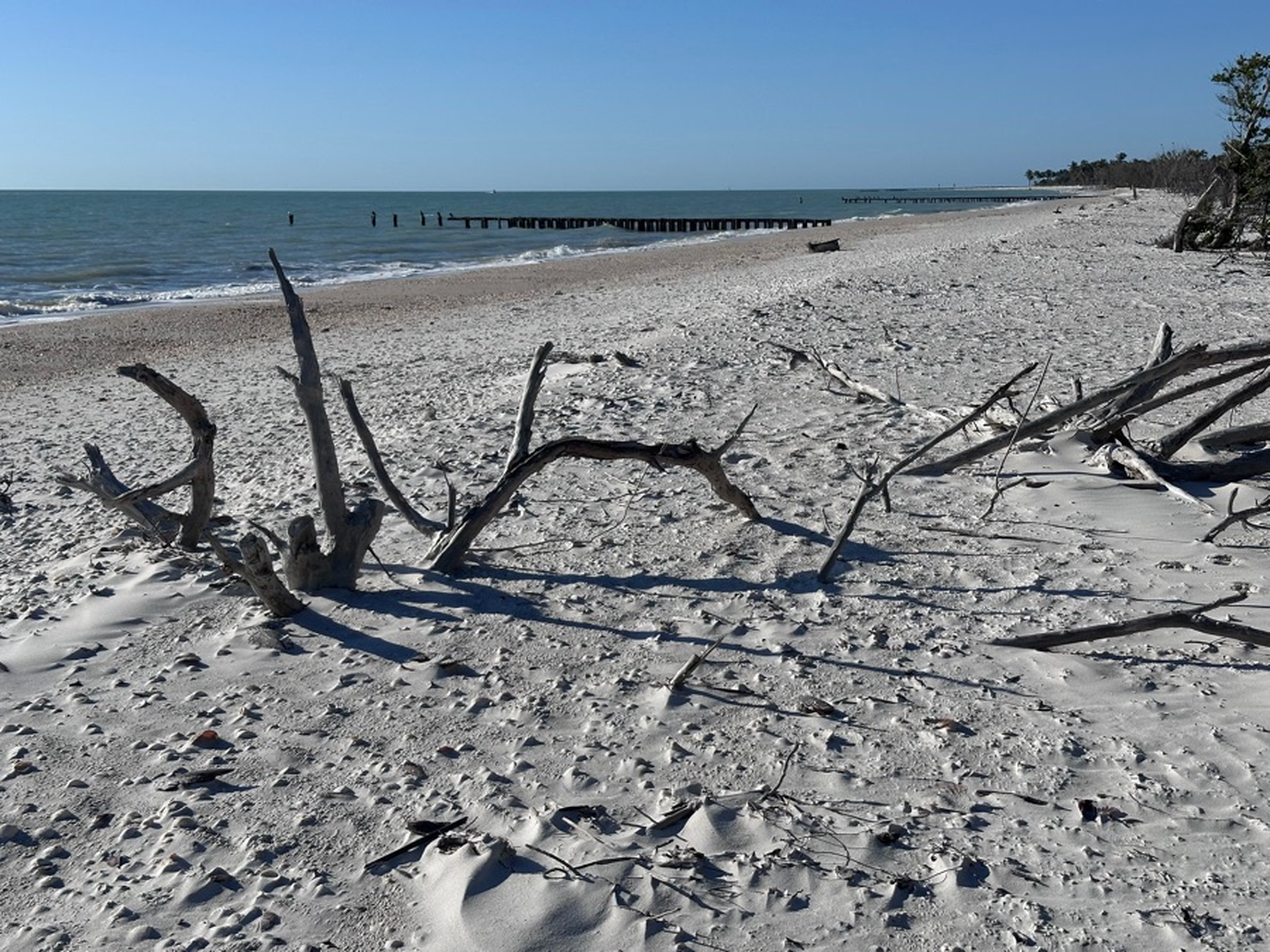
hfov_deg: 39.7
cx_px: 635
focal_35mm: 48
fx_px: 1761
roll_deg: +0.1
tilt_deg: -9.6
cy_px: 476
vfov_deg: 30.3
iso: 64
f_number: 1.78
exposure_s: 1/9804
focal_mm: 6.86
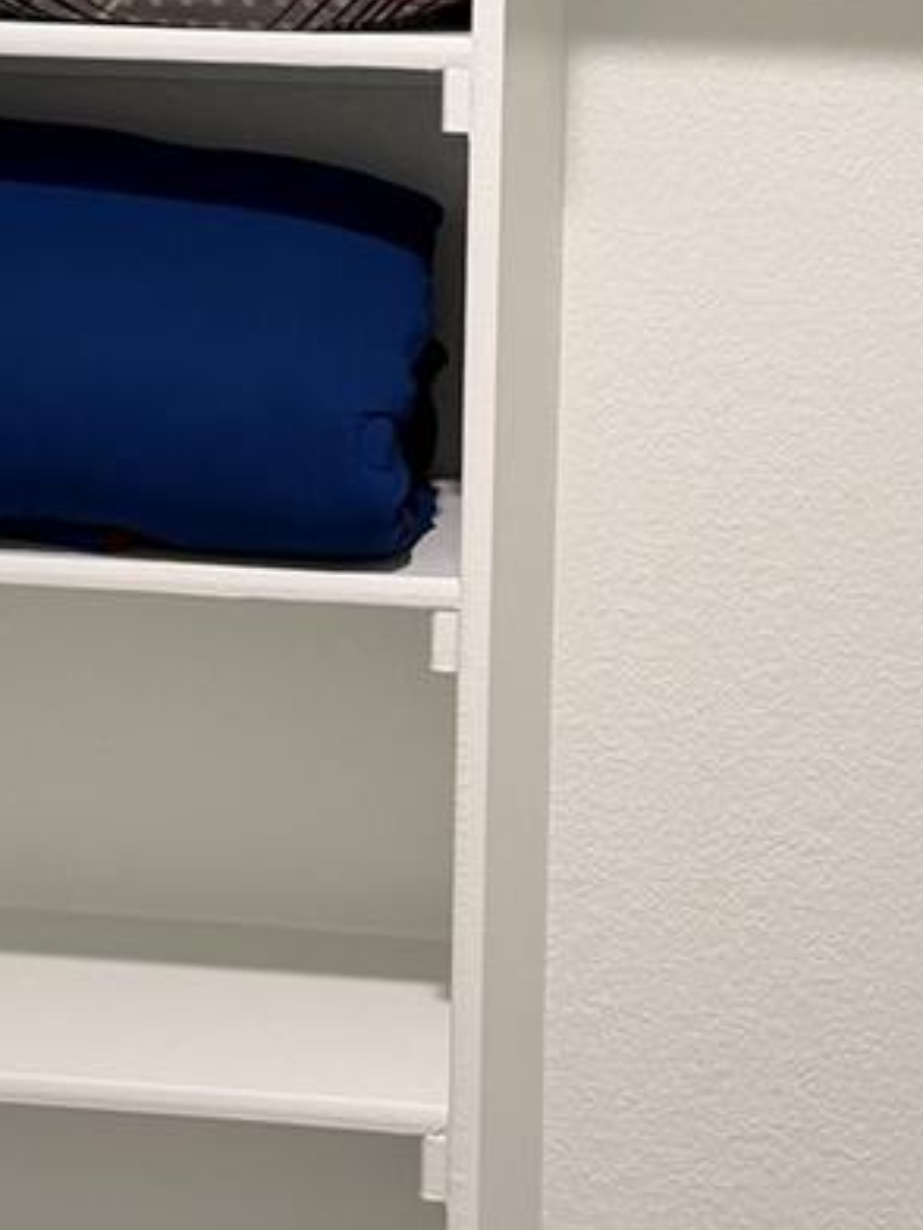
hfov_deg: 15.7
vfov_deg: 20.4
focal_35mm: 94
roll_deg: -1.6
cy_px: 82
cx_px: 543
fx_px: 3342
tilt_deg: -5.9
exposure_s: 1/60
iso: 160
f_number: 1.78
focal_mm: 6.76
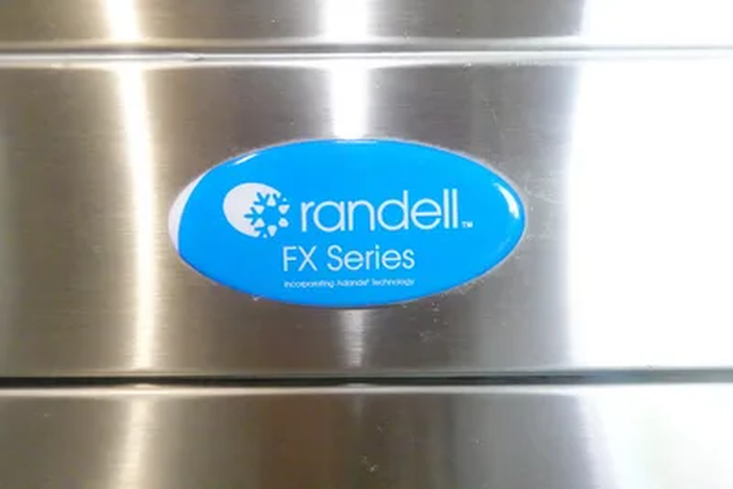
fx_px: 489
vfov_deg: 53.2
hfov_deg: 73.7
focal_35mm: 24
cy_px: 244
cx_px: 366
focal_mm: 9
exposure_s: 1/20
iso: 6400
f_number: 11
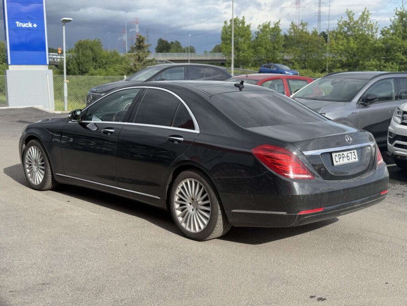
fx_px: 564
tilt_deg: -9.8
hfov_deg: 39.7
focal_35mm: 48
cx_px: 204
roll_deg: +0.4
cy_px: 153
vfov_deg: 30.3
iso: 80
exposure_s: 1/1980
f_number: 1.78
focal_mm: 6.76
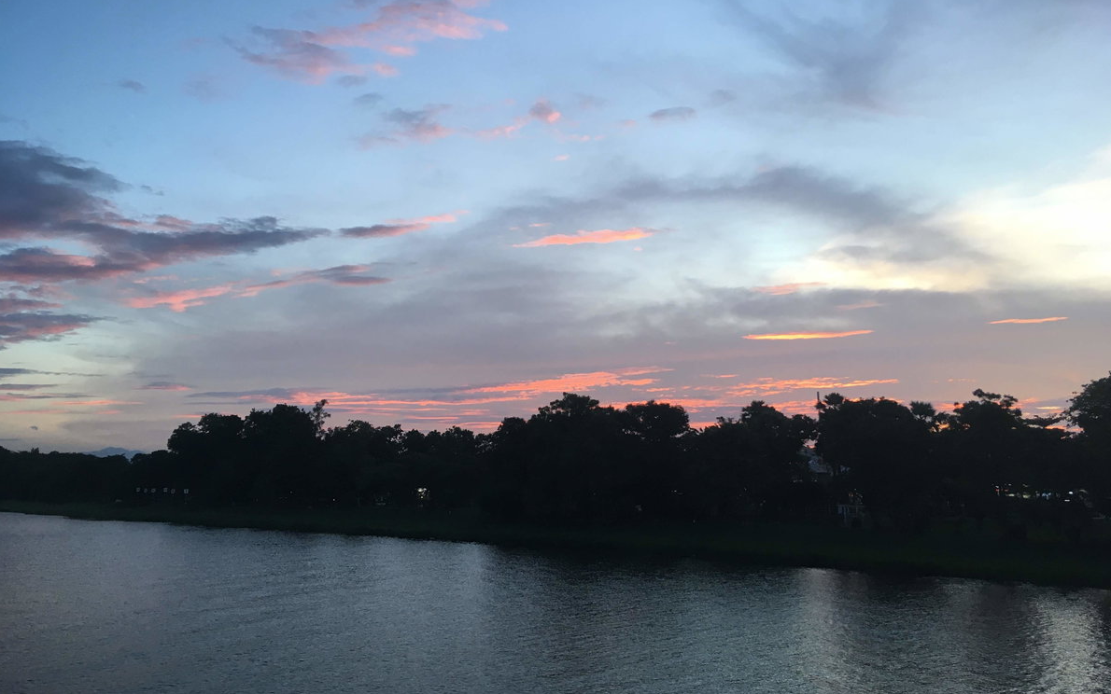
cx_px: 557
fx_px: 939
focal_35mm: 31
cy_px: 304
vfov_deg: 40.5
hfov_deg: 61.2
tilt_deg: +11.1
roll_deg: -1.1
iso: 32
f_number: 2.2
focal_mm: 4.15
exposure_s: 1/33
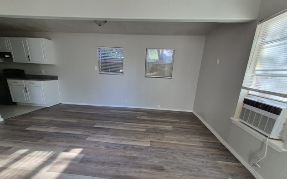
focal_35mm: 14
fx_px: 110
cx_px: 143
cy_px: 102
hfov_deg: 105.3
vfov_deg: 78.2
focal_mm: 1.74
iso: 64
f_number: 2.2
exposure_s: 1/60
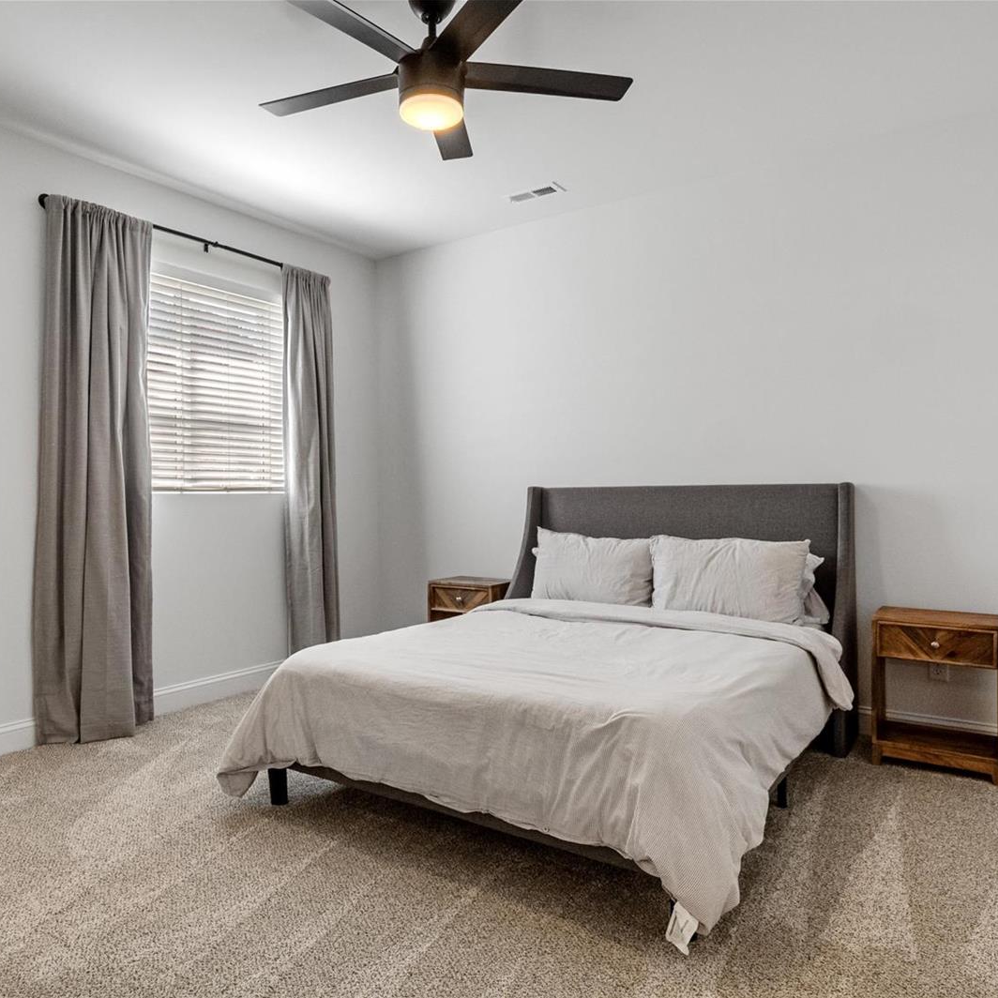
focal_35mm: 23
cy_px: 499
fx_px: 750
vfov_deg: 67.3
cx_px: 452
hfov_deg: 67.1
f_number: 8
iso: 400
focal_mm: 9
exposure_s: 1/80
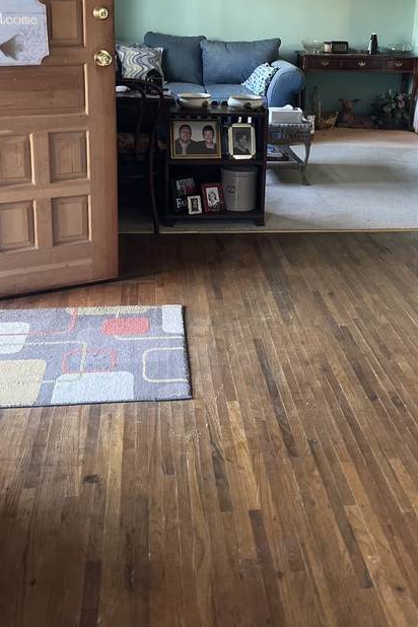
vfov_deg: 45.3
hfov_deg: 31.7
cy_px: 181
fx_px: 731
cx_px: 265
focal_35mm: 42
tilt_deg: -15.6
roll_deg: -1.3
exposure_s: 1/60
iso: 500
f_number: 1.6
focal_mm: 5.1
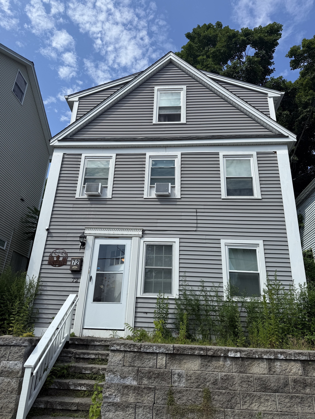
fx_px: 291
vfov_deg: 71.6
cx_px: 158
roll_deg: -1.0
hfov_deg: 56.8
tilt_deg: +23.9
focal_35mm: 24
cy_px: 210
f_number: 1.78
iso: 80
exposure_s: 1/4167
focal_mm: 6.76
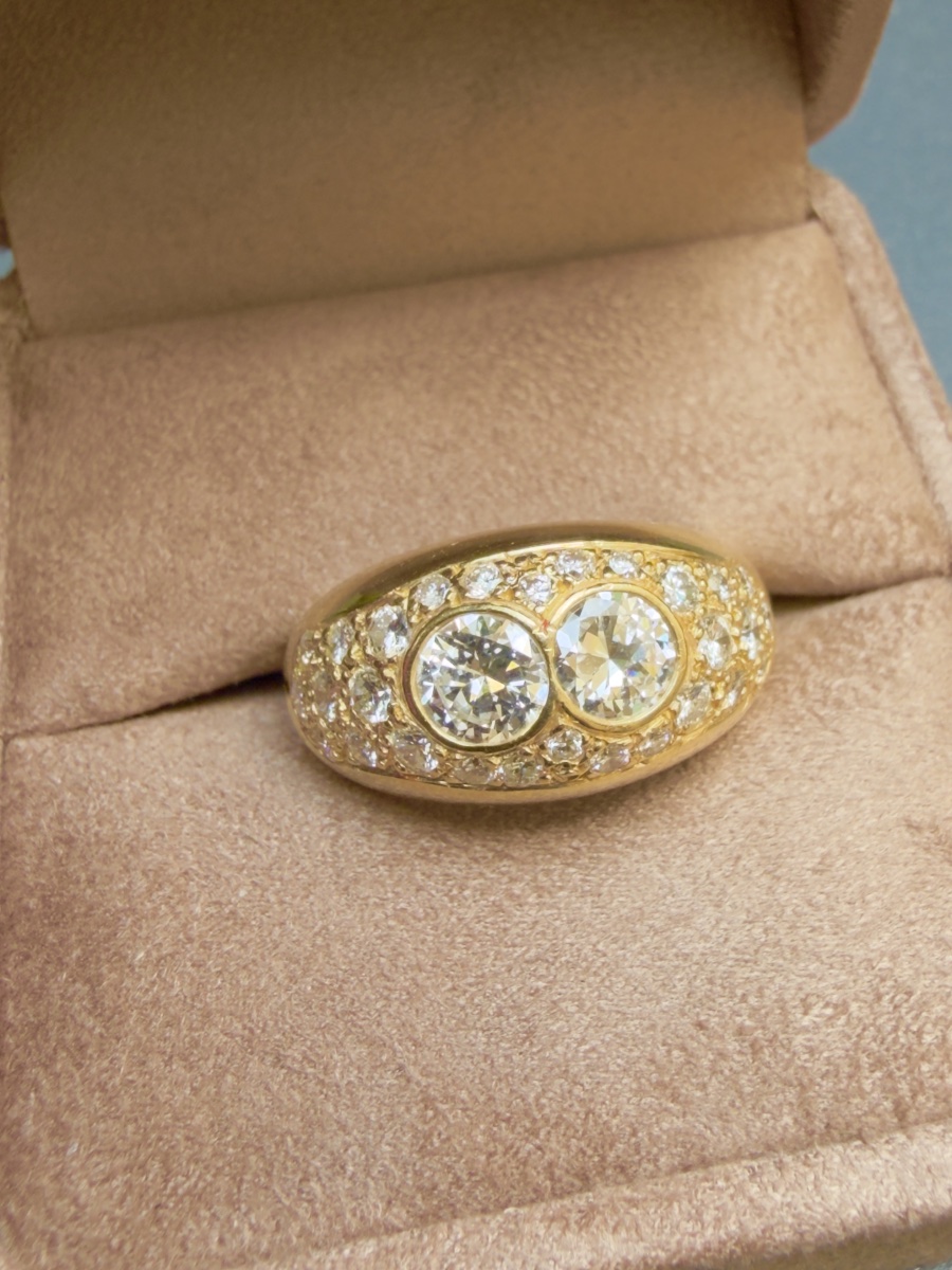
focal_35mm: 24
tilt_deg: -56.5
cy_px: 635
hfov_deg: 56.8
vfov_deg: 71.6
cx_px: 476
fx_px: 880
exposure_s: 1/121
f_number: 2.2
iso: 64
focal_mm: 2.22
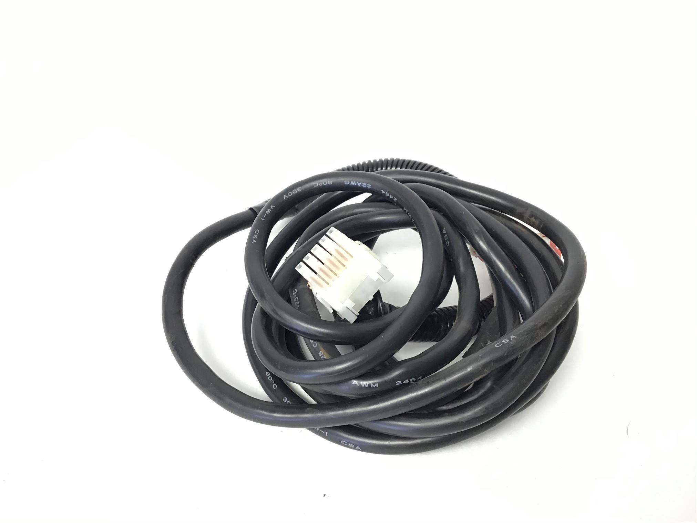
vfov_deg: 45.4
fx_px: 624
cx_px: 348
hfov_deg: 58.4
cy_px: 262
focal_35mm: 31
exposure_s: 1/30
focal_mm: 3.3
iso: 100
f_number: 2.4
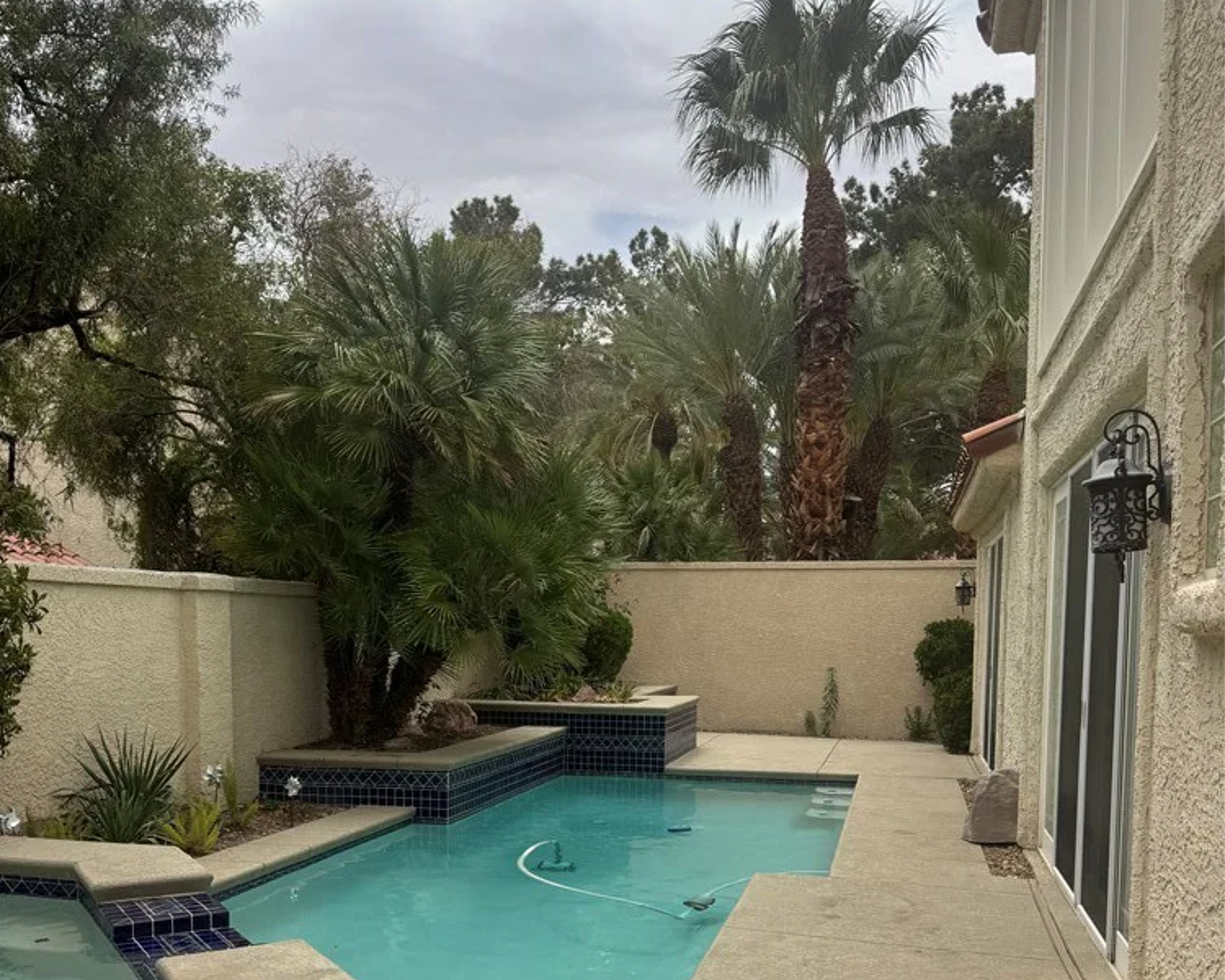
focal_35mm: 32
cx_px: 599
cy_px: 710
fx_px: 1160
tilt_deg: -4.6
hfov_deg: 55.7
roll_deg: -0.9
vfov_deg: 44.6
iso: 80
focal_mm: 6.76
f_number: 1.78
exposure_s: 1/4950
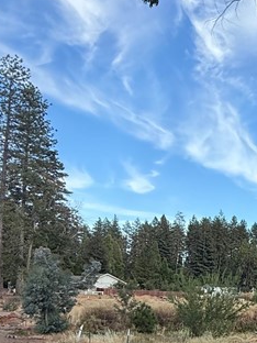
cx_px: 302
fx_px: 455
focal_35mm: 46
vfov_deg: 40.1
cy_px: 256
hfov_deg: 27.9
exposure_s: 1/955
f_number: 2.2
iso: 50
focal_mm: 2.22
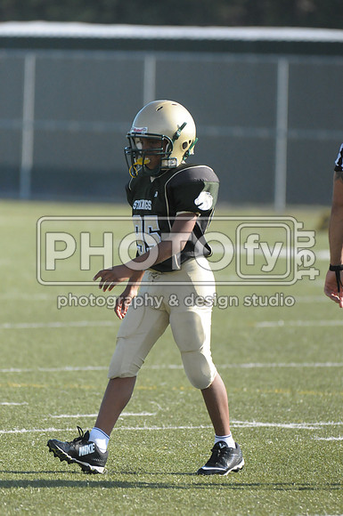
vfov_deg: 5.1
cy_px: 258
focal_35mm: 405
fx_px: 5805
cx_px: 172
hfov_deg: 3.4
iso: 1600
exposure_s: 1/5000
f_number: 4
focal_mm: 270
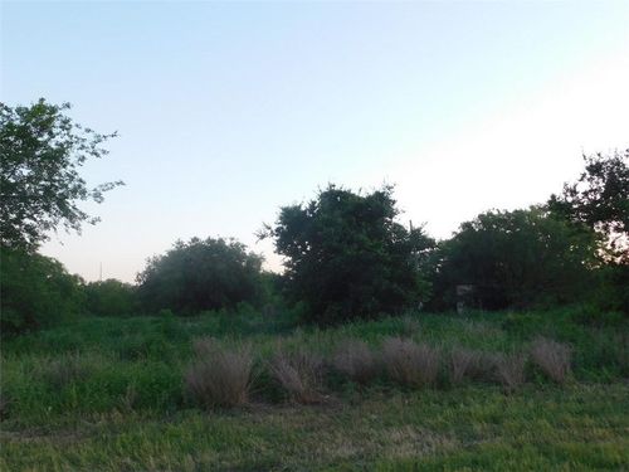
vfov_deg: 39.7
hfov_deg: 51.4
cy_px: 236
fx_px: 654
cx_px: 314
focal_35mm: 36
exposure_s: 1/30
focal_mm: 6.3
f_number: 3.5
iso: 180
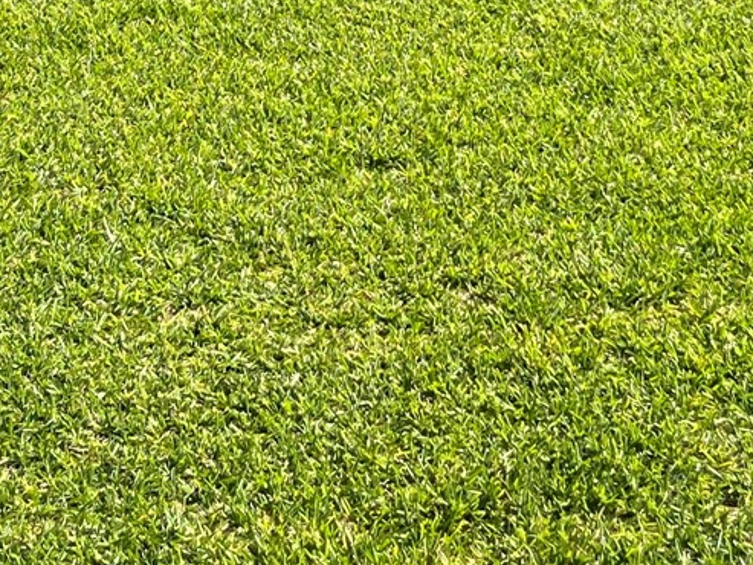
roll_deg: -0.1
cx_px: 376
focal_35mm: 108
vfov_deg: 12.6
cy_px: -438
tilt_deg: -5.5
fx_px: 2350
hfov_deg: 18.2
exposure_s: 1/2268
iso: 50
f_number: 1.6
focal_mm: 5.1
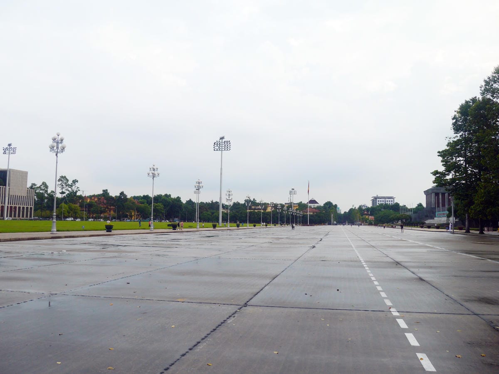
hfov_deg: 63.4
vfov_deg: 49.7
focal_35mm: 28
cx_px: 250
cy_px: 187
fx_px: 404
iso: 160
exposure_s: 1/250
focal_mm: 14
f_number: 6.3
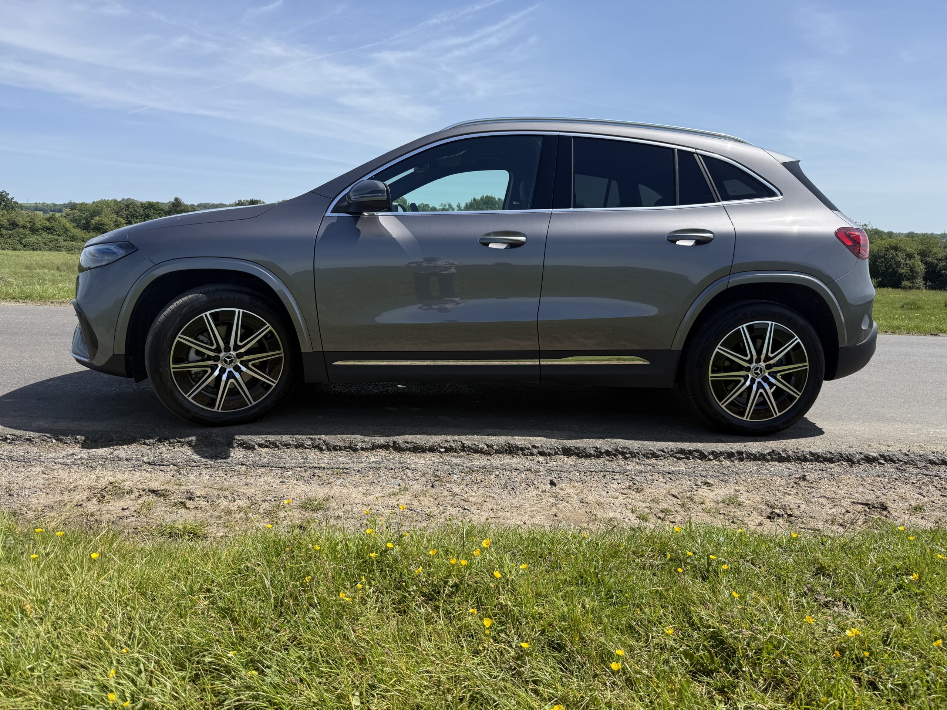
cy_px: 355
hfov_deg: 71.6
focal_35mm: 24
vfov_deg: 56.8
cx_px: 474
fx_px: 657
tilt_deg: -9.3
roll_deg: +0.2
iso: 80
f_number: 1.78
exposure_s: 1/3953
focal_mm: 6.76
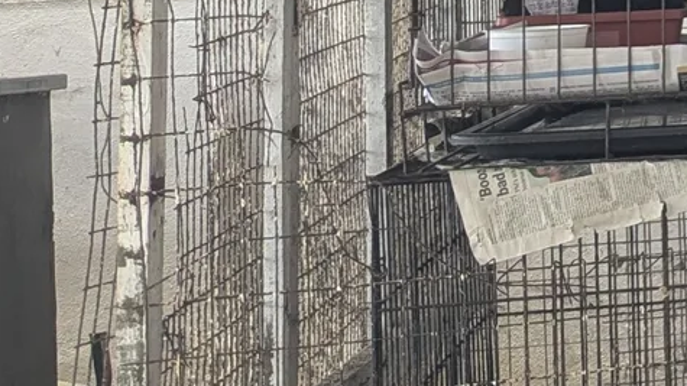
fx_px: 2568
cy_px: -184
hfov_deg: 11.6
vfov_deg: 8.4
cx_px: 1789
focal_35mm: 141
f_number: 1.85
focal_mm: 6.81
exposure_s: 1/145
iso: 38
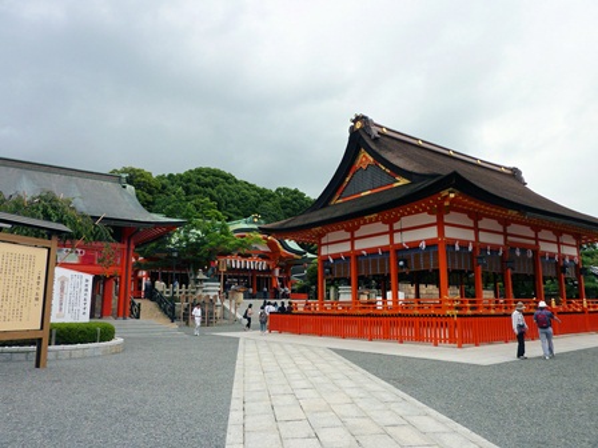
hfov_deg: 69.4
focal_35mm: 25
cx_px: 299
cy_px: 224
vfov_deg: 54.9
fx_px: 432
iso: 80
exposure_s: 1/320
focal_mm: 4.1
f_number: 4
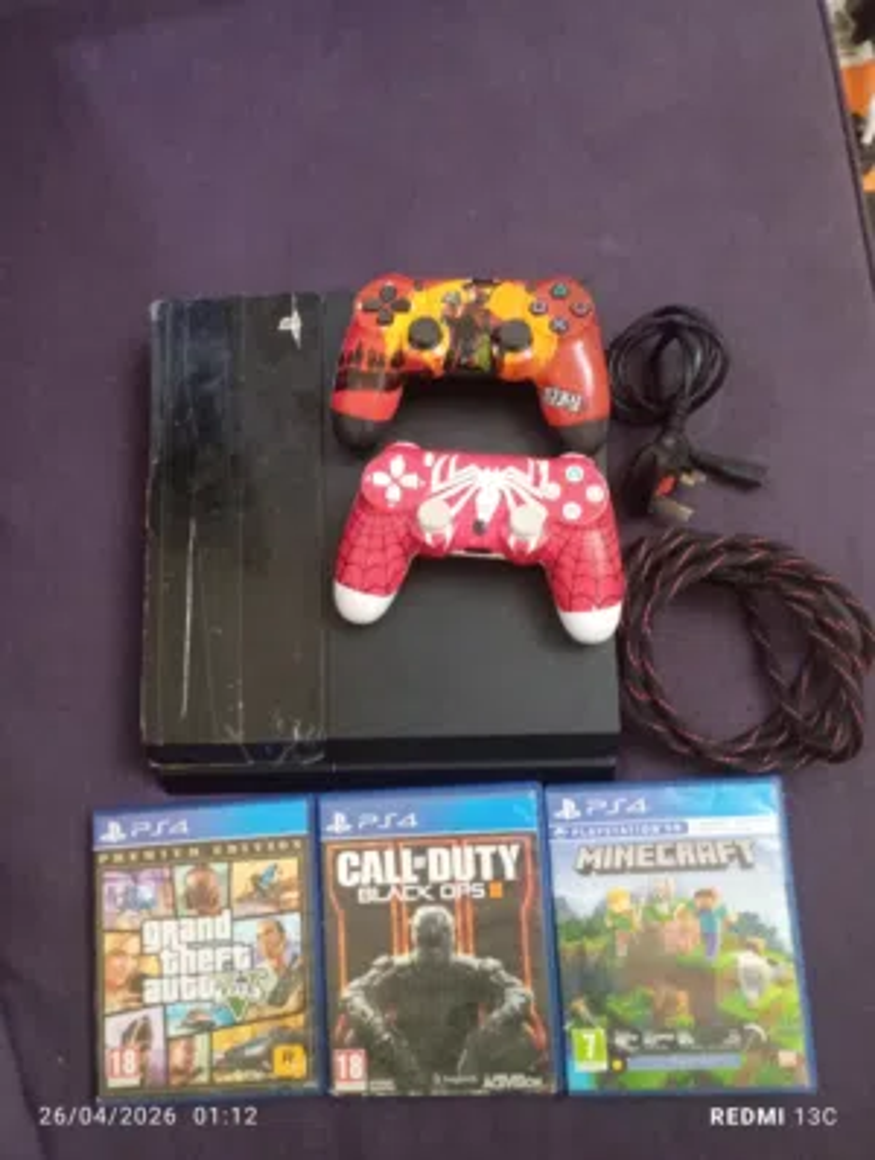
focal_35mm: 28
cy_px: 580
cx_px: 438
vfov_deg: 63.4
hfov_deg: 49.9
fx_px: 941
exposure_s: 1/20
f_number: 1.8
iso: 1756
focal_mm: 4.27
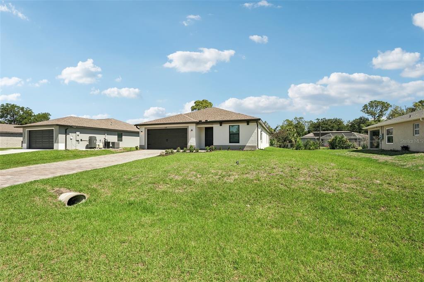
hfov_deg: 96.8
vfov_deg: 73.7
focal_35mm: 16
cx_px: 212
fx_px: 188
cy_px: 141
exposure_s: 1/1250
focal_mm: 16
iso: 400
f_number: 8
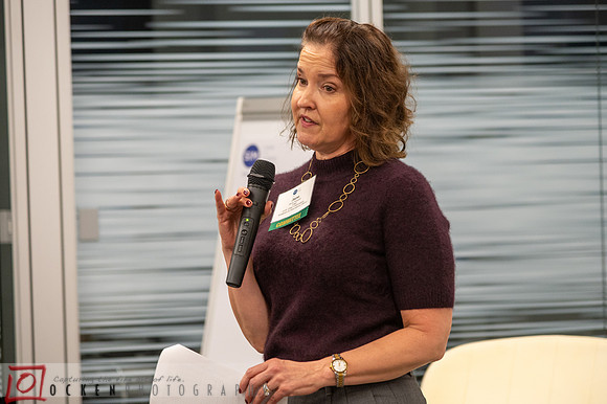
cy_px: 202
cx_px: 323
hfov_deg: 15.1
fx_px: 2291
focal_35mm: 136
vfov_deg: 10.1
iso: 1600
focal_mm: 120
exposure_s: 1/125
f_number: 4
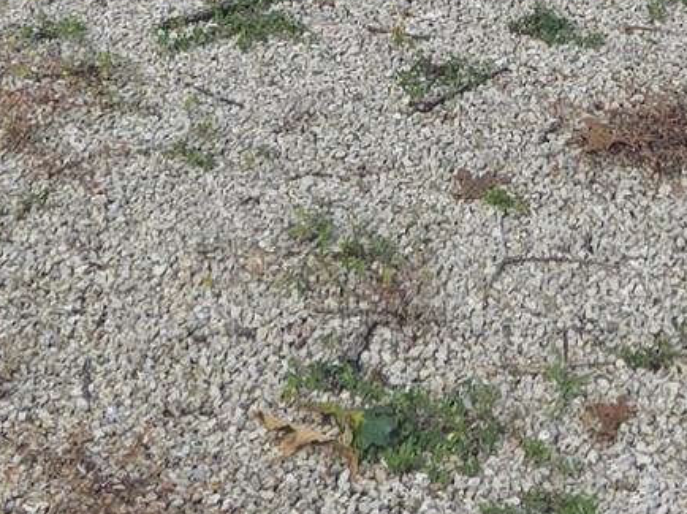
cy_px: -1053
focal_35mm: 159
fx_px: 3154
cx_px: 459
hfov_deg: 12.4
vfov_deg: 8.0
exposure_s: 1/645
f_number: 1.8
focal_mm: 5.4
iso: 25
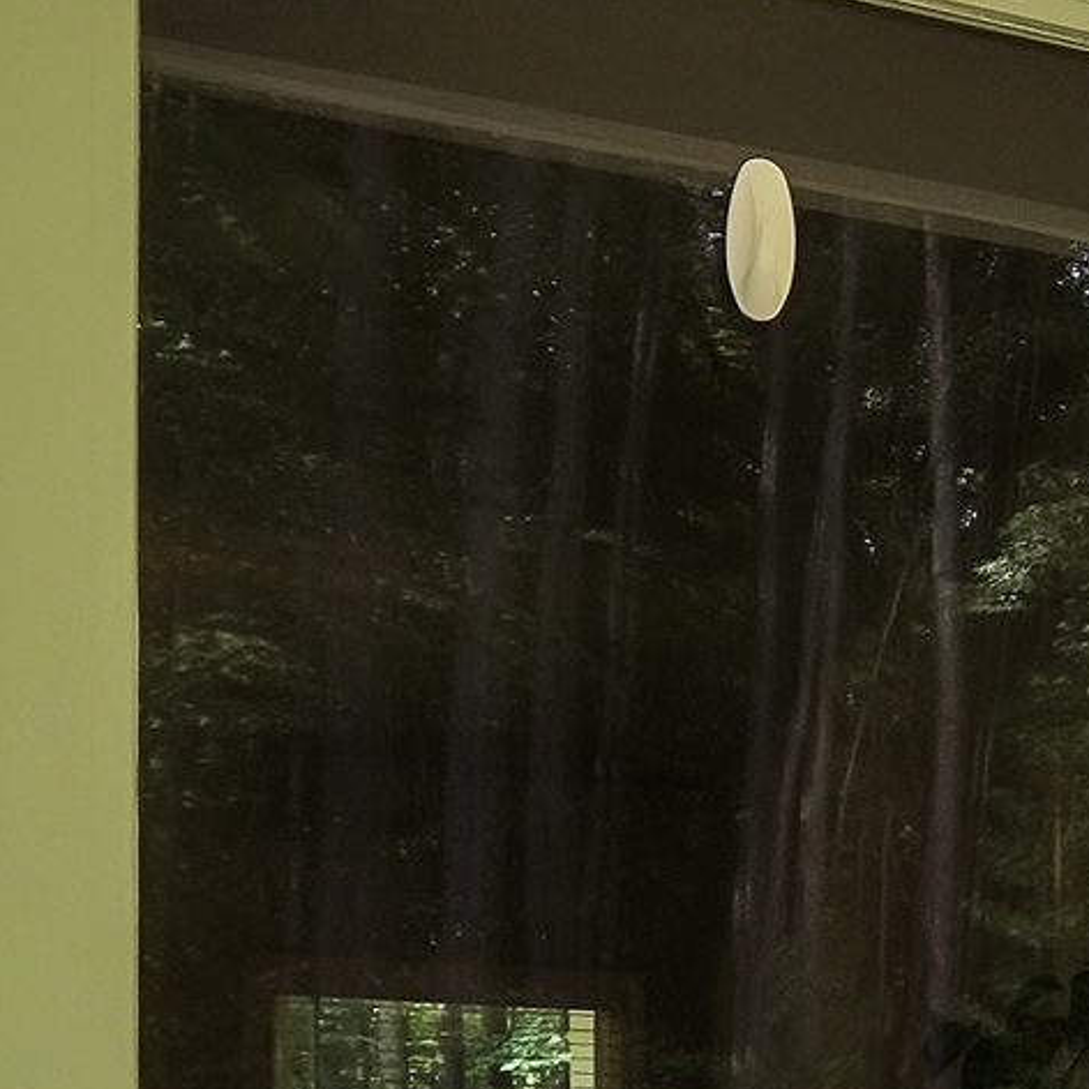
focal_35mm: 83
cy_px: 1308
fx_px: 2954
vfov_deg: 19.6
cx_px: 2619
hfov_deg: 14.2
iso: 100
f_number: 5
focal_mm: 10
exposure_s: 1/80
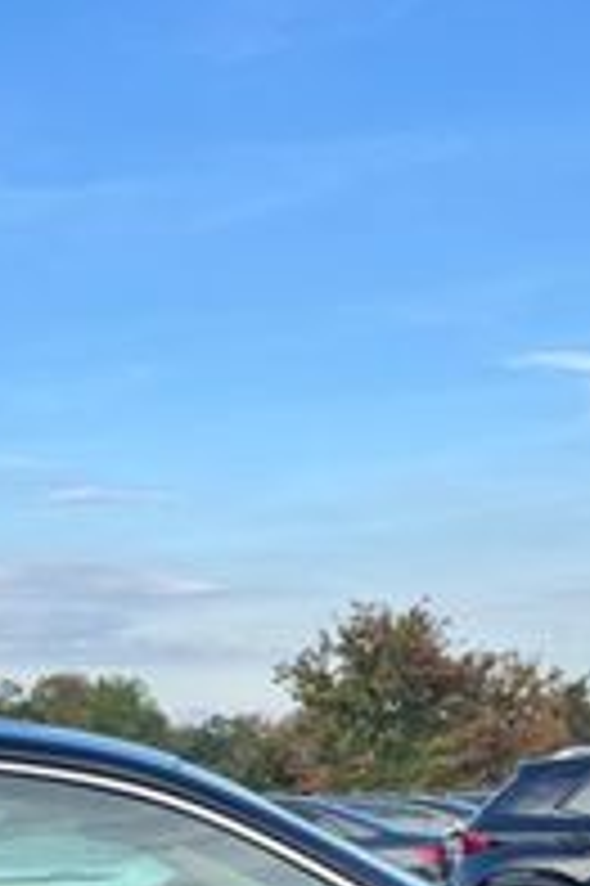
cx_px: -131
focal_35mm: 81
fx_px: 1995
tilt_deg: -5.1
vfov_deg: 23.6
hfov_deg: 16.1
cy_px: 953
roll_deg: +0.5
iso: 80
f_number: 1.78
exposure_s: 1/1721
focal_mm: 6.76
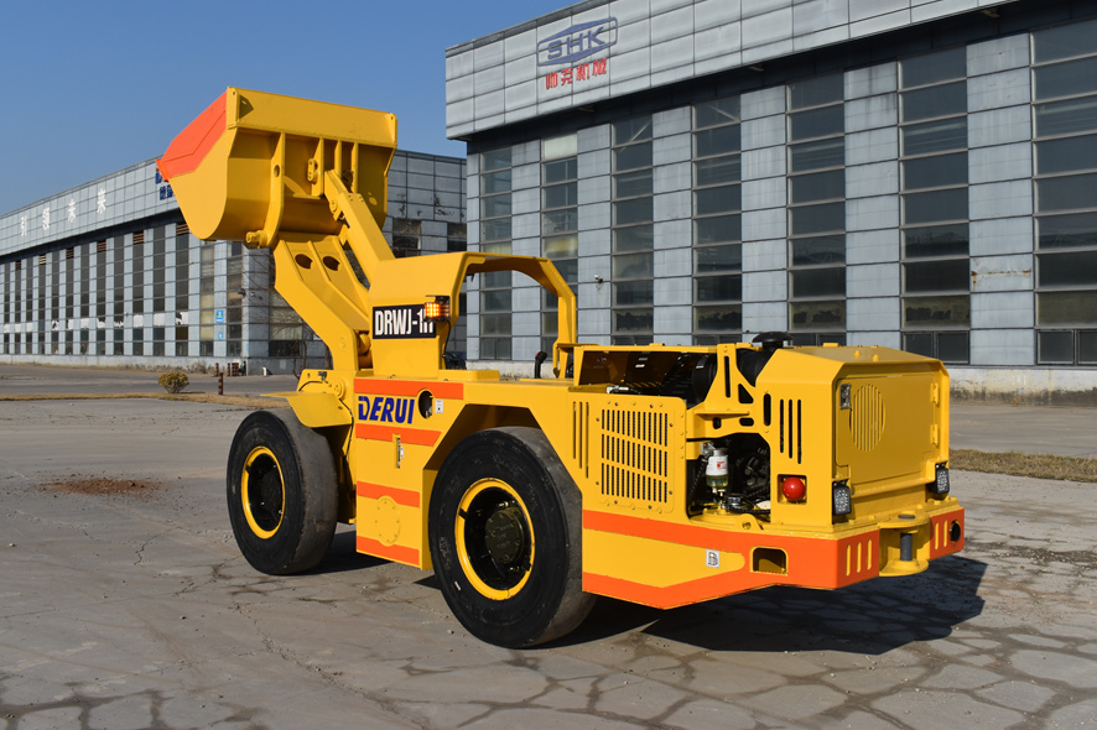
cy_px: 335
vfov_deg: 37.2
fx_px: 1083
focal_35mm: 36
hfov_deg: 53.7
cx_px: 571
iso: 100
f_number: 9
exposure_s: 1/320
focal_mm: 21
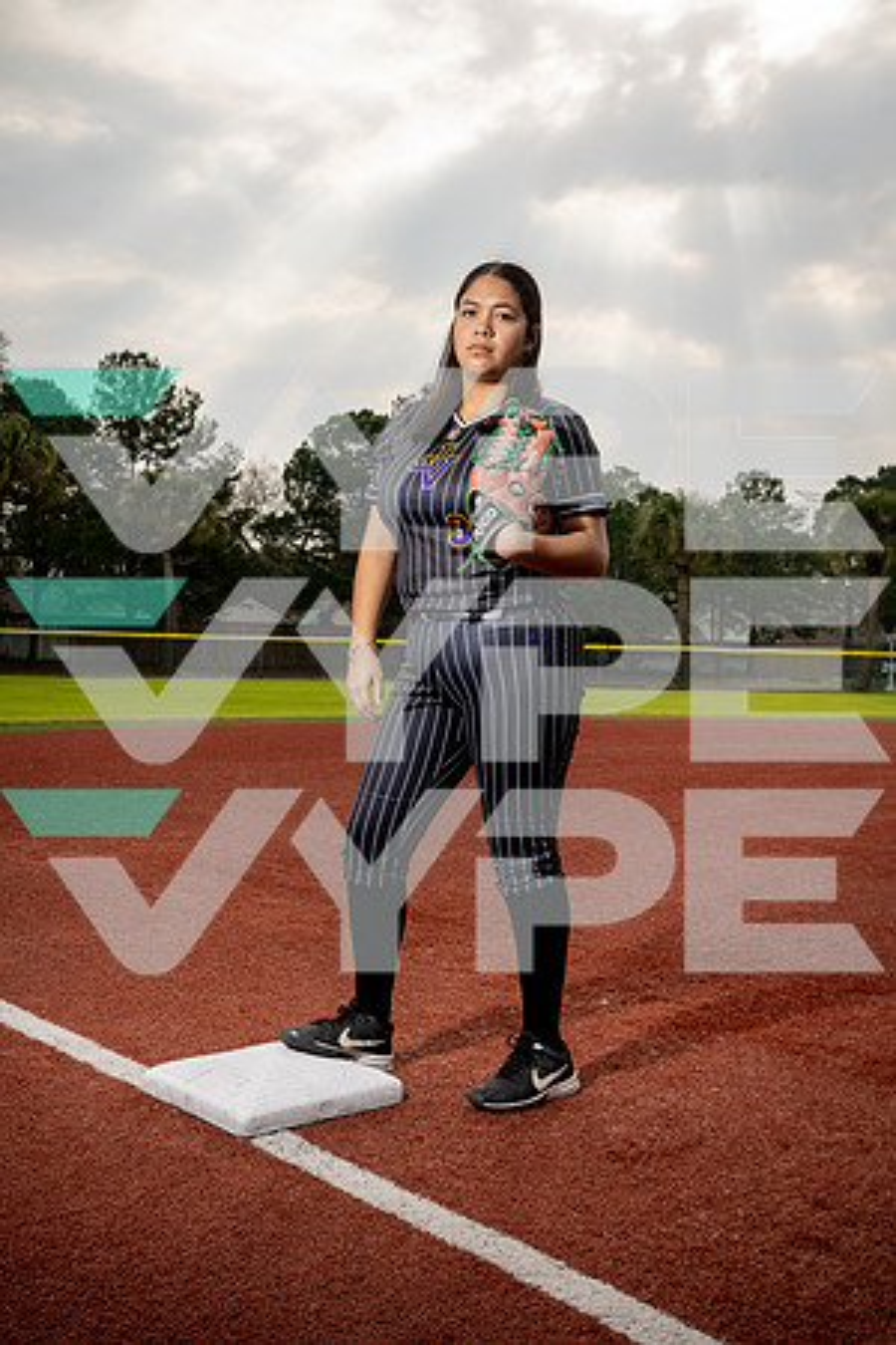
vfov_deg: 49.6
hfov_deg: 34.2
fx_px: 1456
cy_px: 672
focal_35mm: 39
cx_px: 448
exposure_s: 1/250
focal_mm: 39
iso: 100
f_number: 8
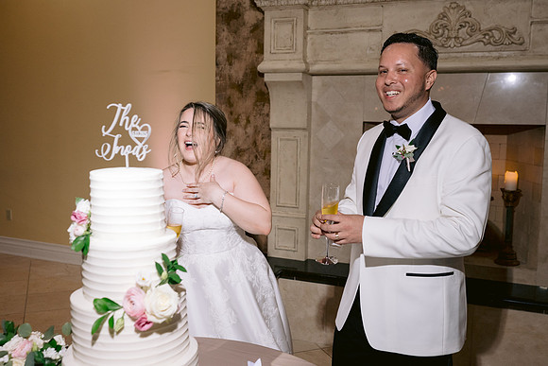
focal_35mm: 38
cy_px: 182
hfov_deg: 50.9
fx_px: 576
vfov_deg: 35.2
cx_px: 271
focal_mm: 35
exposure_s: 1/160
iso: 800
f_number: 4
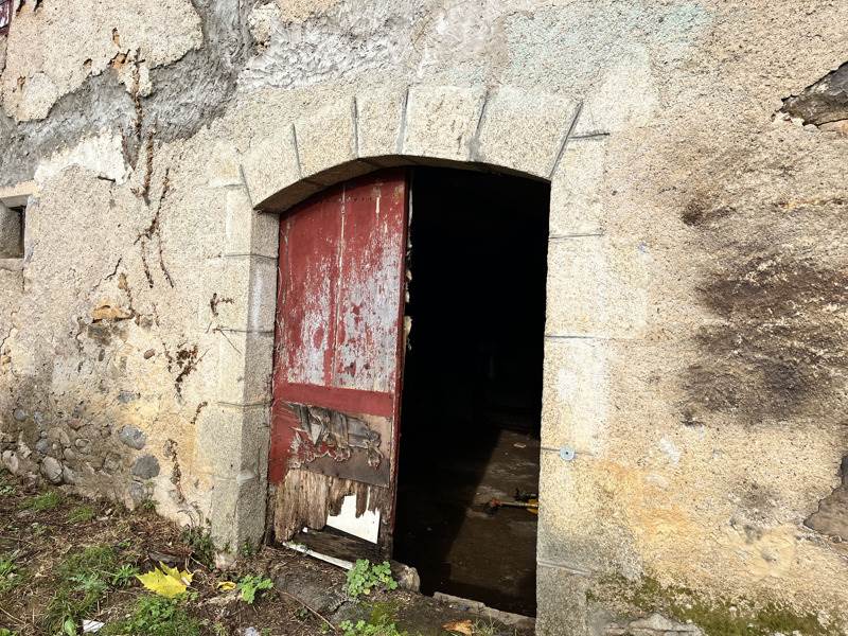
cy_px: 318
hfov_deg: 67.3
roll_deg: -1.5
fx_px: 637
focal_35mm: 26
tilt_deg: +1.2
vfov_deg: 53.1
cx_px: 424
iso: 50
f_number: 1.6
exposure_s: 1/1086
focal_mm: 5.1
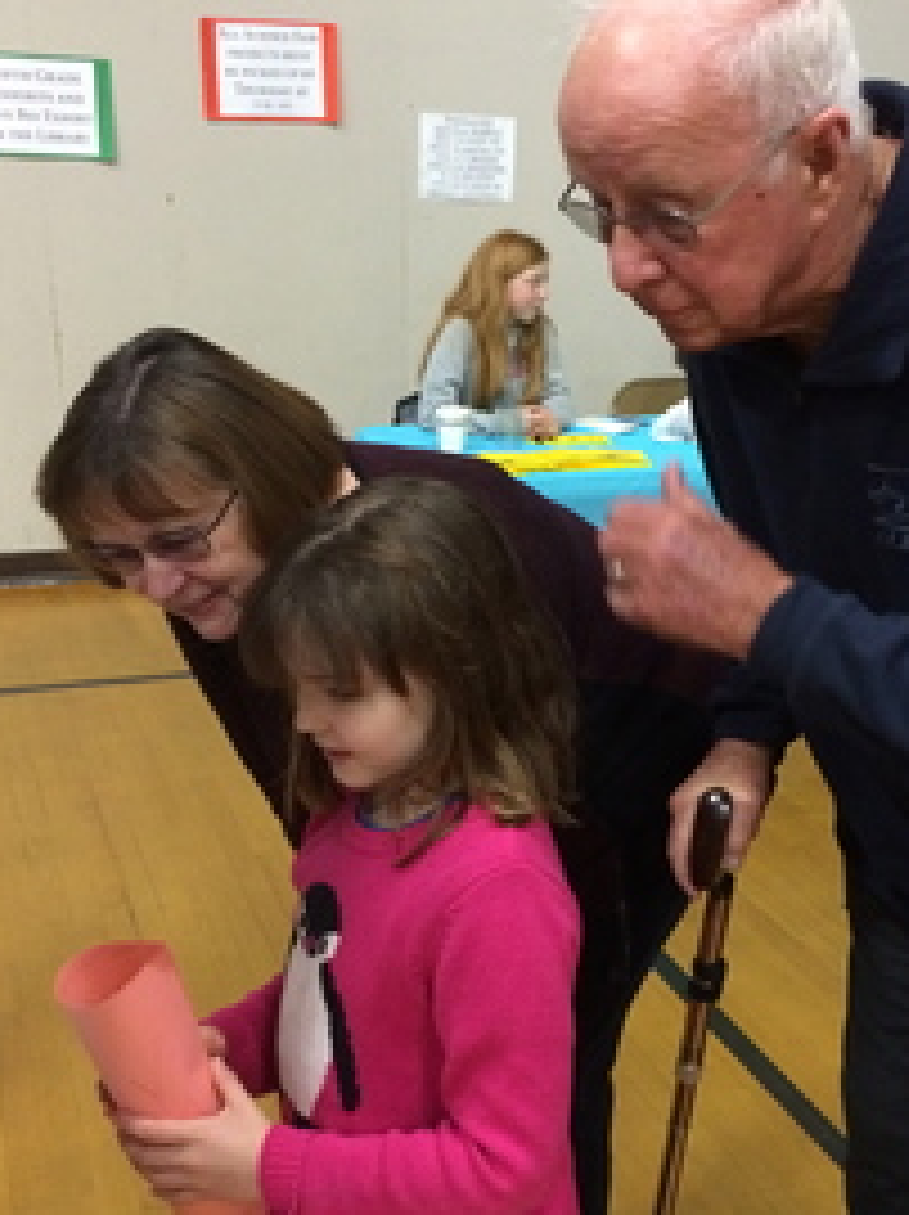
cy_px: 716
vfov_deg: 43.7
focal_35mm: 43
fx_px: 1508
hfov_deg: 33.5
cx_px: 508
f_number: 2.2
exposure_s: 1/30
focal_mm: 4.15
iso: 320
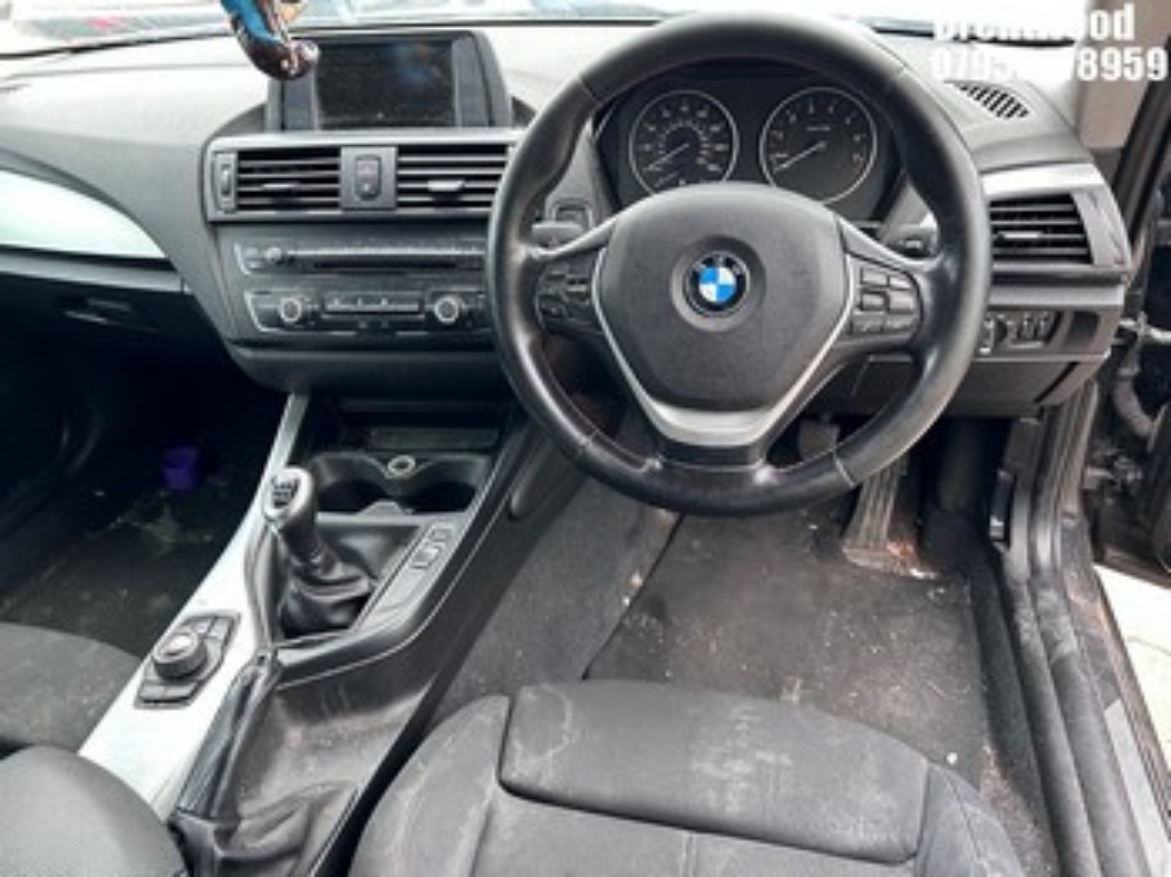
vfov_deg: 53.0
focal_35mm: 26
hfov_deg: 67.3
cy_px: 438
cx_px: 586
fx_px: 879
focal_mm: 5.7
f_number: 1.5
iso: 125
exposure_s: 1/119
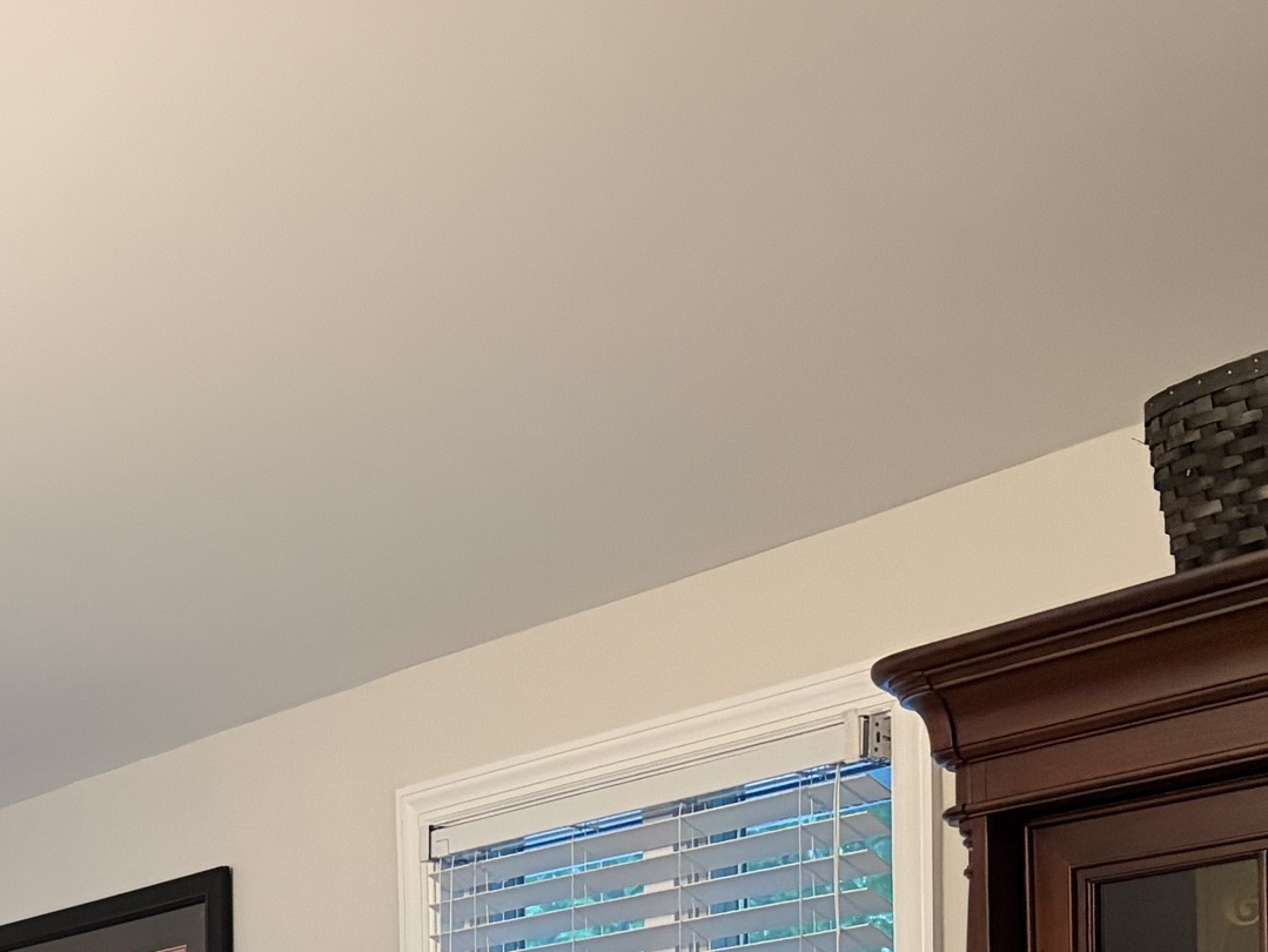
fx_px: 2712
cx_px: -304
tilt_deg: -0.3
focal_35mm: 74
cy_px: 1308
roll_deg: +1.3
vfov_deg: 18.3
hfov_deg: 23.7
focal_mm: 5.96
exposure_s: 1/60
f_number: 1.6
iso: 500
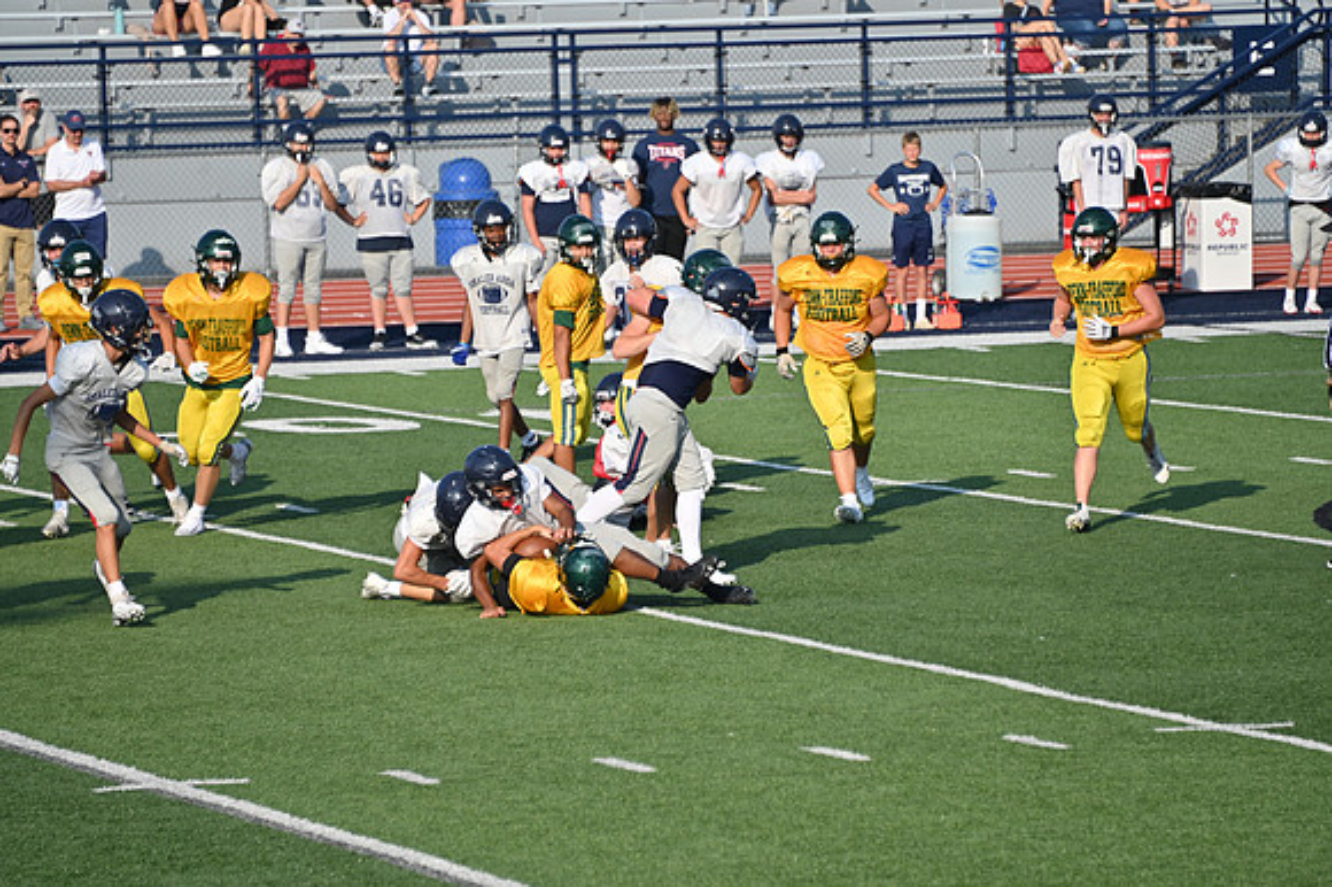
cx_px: 666
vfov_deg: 4.6
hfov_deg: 6.9
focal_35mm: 300
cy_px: 444
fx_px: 11093
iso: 100
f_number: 5.6
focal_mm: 300
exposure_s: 1/640
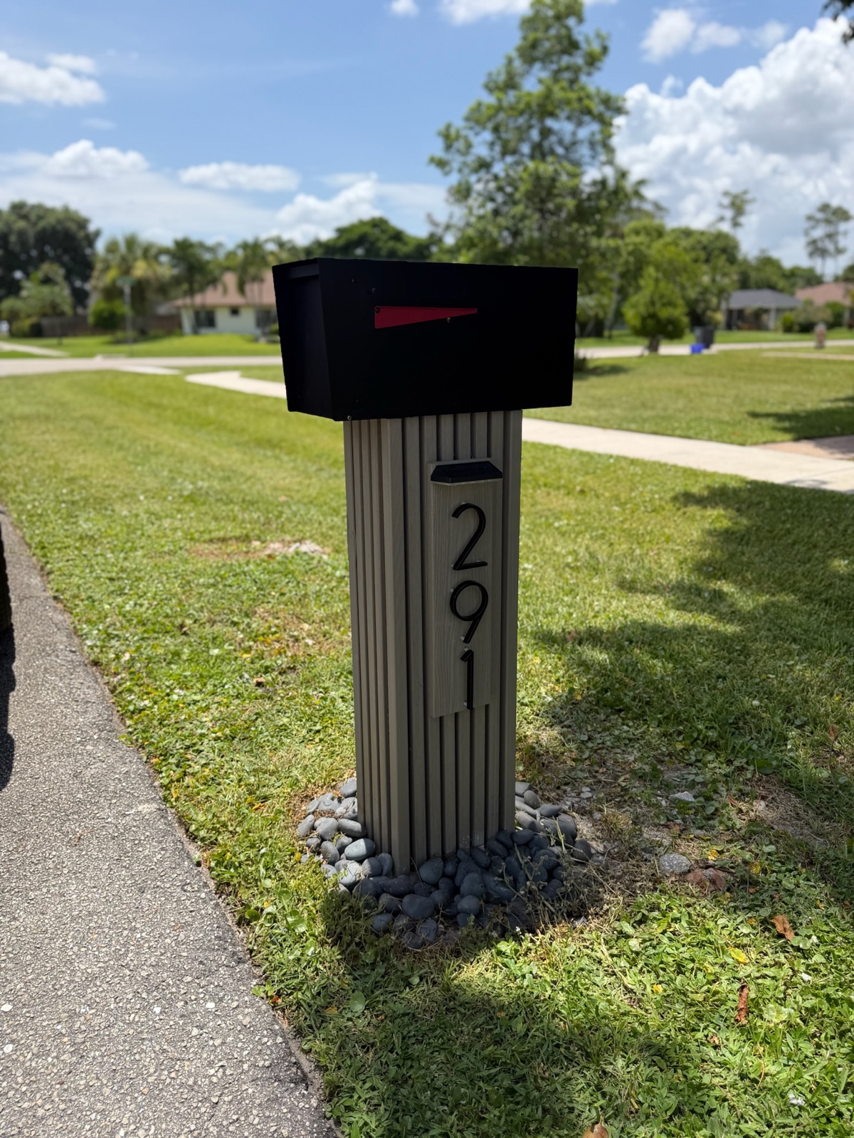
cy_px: 569
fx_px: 789
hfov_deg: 56.8
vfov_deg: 71.6
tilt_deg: -16.4
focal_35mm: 24
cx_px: 427
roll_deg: -0.2
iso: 80
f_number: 1.78
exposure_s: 1/3759
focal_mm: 6.76
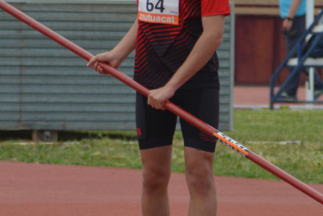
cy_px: 89
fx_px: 7724
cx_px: 204
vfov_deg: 1.6
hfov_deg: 2.4
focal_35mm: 861
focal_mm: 200
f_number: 6.3
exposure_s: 1/1000
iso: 400
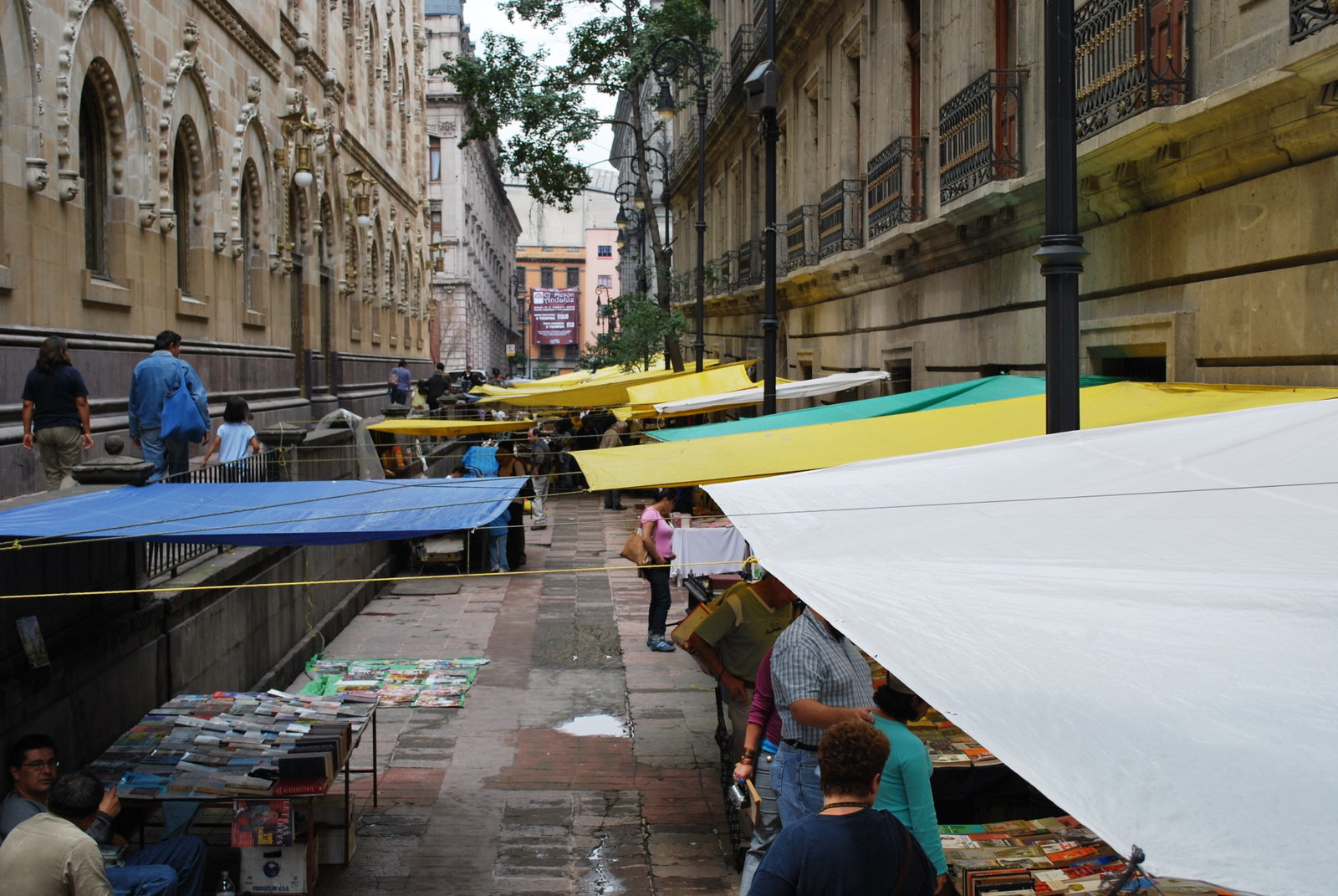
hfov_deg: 41.1
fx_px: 1786
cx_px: 669
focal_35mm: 48
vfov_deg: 28.2
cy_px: 448
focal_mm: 32
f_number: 6.3
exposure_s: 1/160
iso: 100
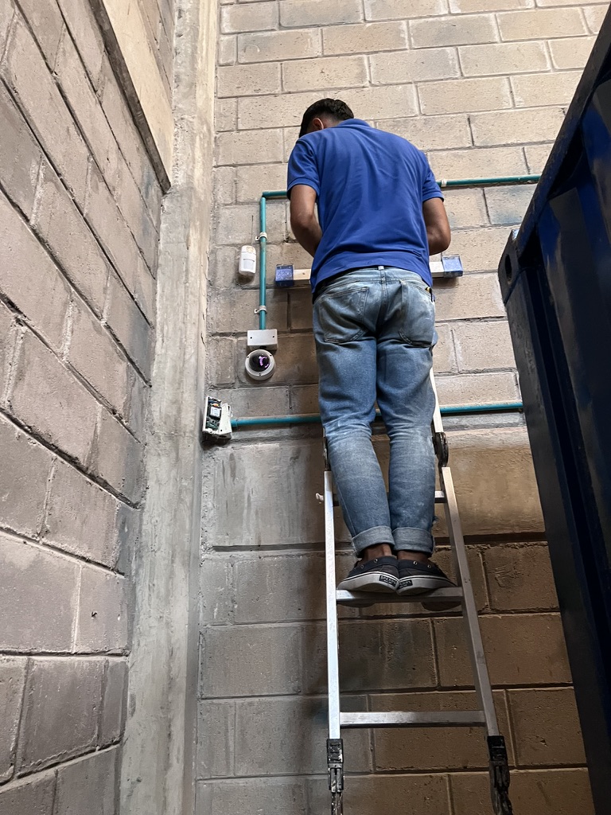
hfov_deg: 53.1
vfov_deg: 67.3
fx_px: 612
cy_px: 408
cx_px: 306
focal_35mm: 26
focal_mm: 5.7
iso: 500
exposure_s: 1/51
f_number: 1.5
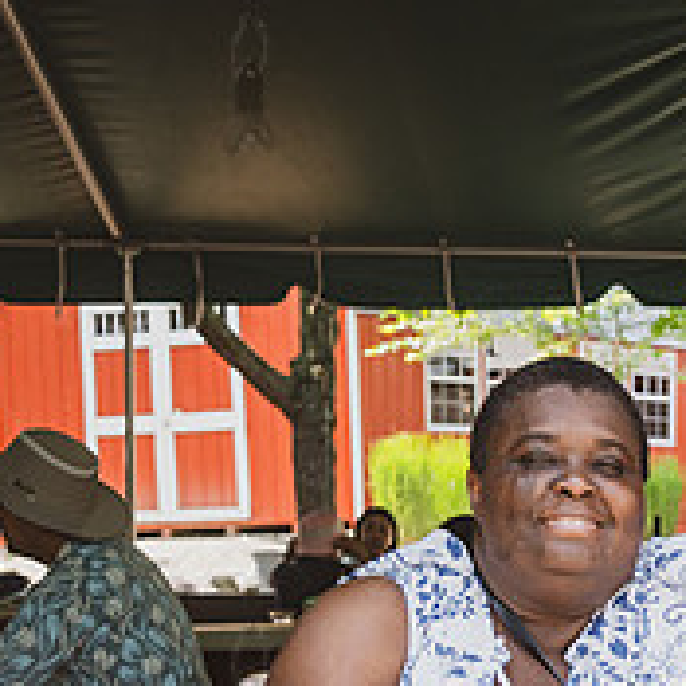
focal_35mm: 129
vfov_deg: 13.3
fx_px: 2892
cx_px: 1108
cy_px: 719
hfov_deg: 12.7
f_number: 4.5
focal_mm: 40
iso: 640
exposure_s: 1/500
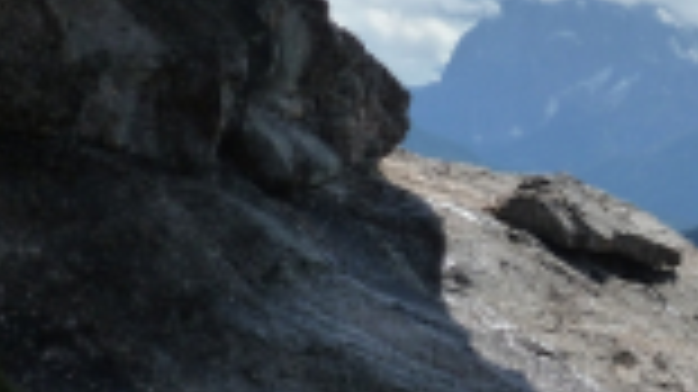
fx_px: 3848
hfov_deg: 10.2
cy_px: 95
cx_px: 770
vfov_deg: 5.8
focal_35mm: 208
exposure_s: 1/640
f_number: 5.6
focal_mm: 14.8
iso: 160
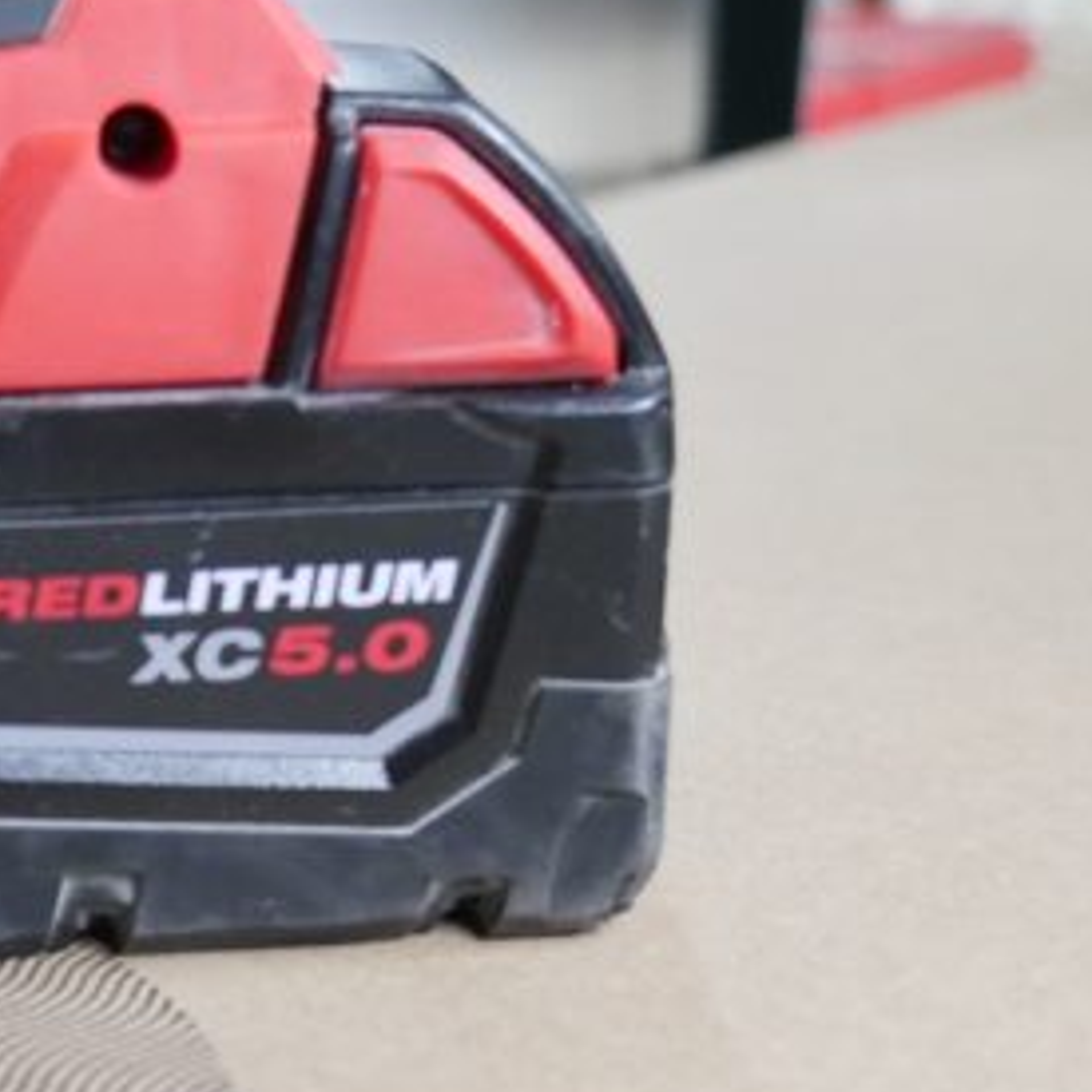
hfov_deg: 20.1
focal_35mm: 85
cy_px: 854
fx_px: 3034
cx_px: 143
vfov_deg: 20.2
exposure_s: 1/60
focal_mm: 19
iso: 2500
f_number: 3.8
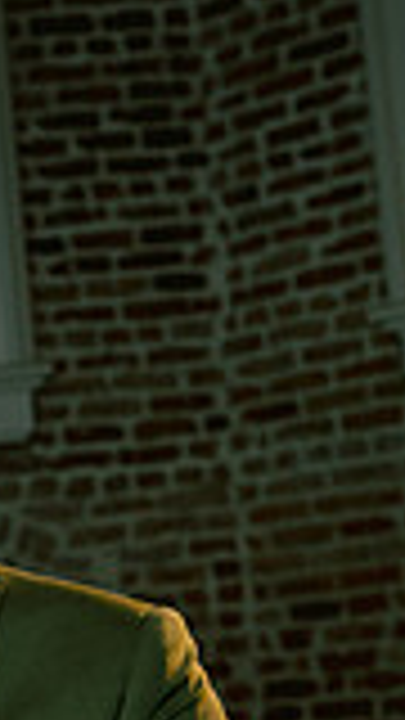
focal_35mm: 103
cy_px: 742
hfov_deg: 11.3
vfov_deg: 20.0
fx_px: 1966
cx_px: -180
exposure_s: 1/160
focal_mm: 35
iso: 200
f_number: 5.6
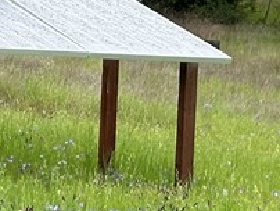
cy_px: 273
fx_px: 1968
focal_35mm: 243
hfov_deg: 7.8
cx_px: -250
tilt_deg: -10.6
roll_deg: +2.7
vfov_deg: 6.1
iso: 64
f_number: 1.78
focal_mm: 6.86
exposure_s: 1/587
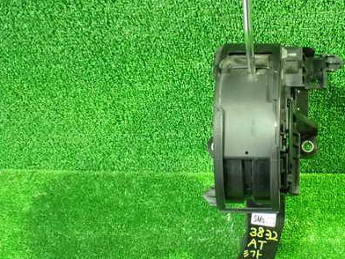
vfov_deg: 29.7
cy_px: 126
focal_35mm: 49
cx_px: 261
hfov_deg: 37.9
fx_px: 488
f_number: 2.4
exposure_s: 1/30
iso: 1600
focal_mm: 5.79
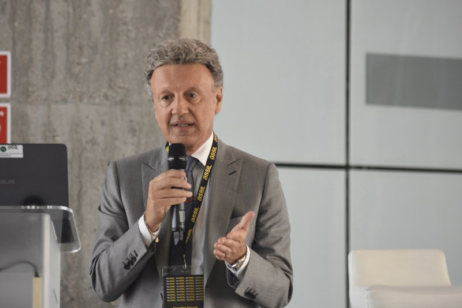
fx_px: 2887
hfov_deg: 9.2
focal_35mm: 225
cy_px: 154
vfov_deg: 6.1
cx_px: 231
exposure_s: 1/100
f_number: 5
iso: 200
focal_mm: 150
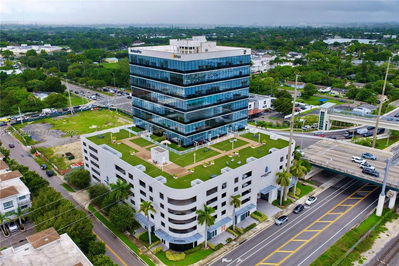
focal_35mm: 28
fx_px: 310
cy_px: 133
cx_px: 200
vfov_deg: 46.4
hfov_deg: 65.5
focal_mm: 14.45
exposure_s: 1/120
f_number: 2.8
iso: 100
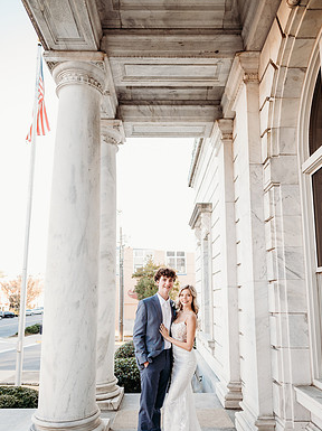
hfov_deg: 51.3
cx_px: 167
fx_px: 335
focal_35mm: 27
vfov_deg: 65.1
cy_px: 246
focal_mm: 24
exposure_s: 1/320
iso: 320
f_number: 2
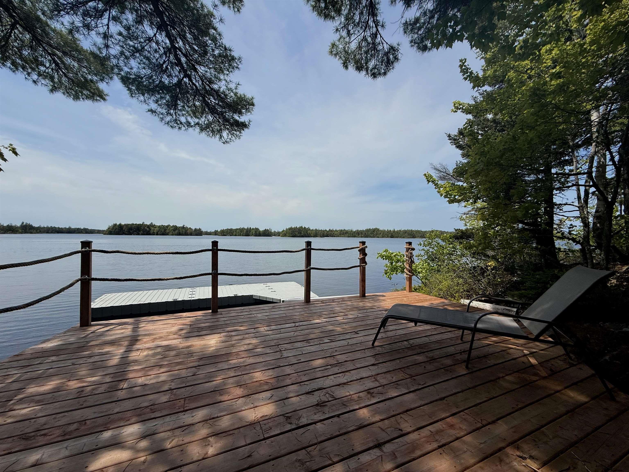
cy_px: 236
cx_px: 314
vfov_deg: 85.7
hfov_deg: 102.1
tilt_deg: +0.0
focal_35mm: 14
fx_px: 254
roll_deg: -0.8
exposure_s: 1/4425
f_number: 2.2
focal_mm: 2.22
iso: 50
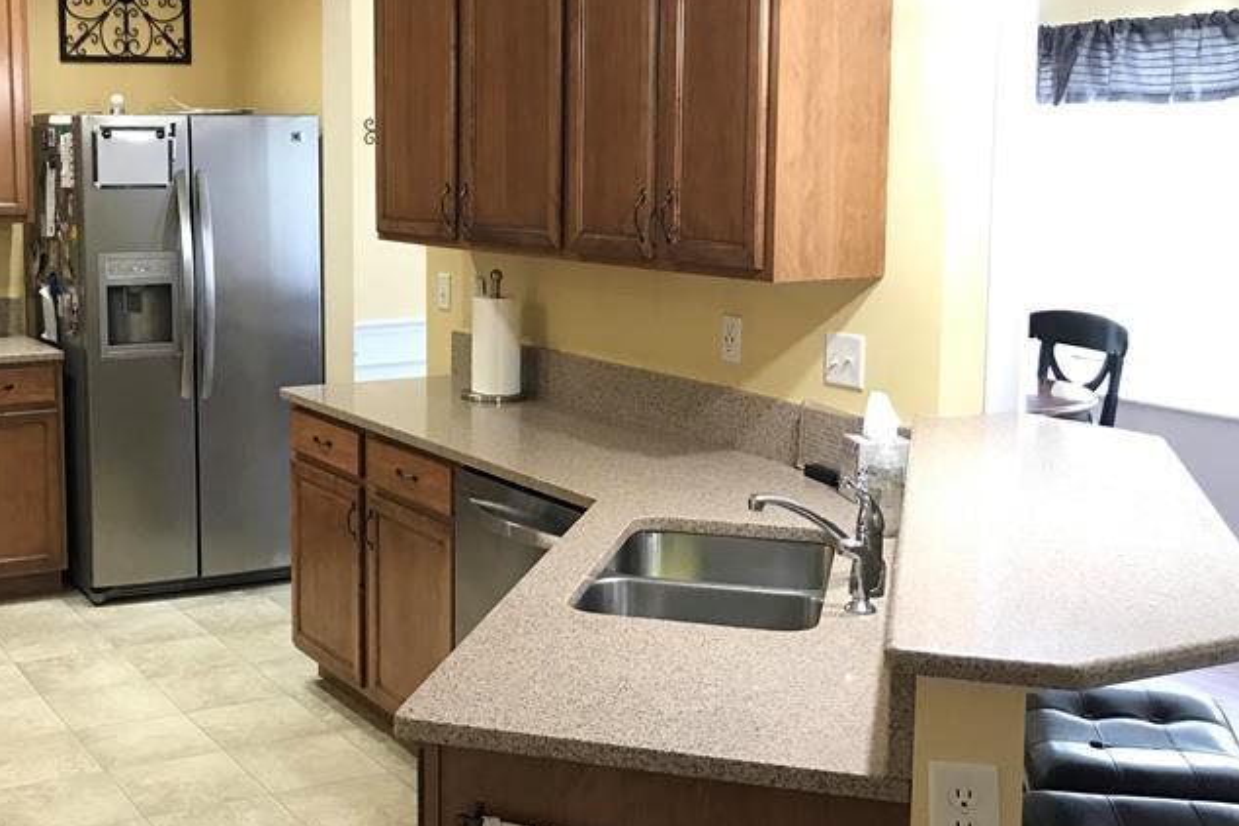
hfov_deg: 40.7
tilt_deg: -8.4
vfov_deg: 28.6
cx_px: 305
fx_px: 1618
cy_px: 365
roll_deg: +0.4
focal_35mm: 47
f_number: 1.8
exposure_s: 1/15
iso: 40
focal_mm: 3.99
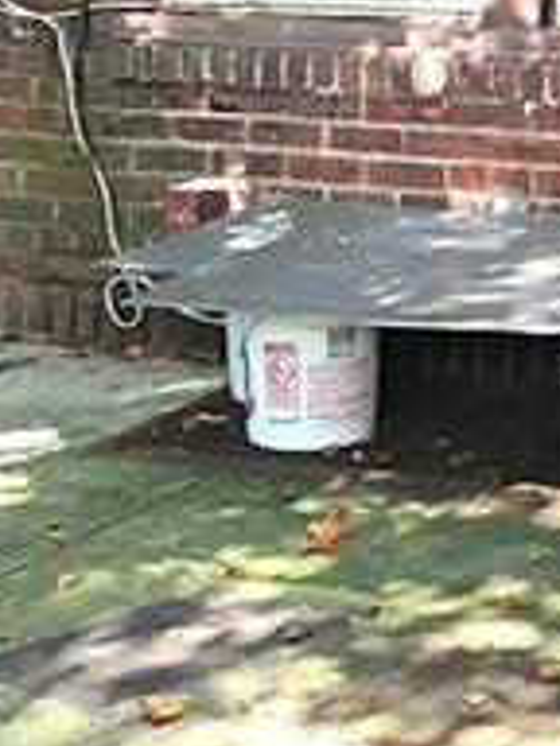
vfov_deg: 17.5
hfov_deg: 13.6
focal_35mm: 104
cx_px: 774
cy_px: -264
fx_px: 2243
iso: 32
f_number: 2.2
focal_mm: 1.74
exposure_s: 1/167
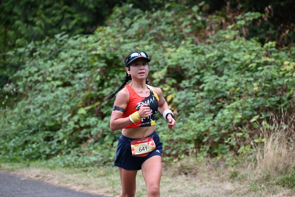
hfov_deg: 10.3
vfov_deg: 6.9
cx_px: 148
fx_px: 1639
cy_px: 98
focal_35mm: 200
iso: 1000
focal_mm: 200
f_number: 6.3
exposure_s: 1/250
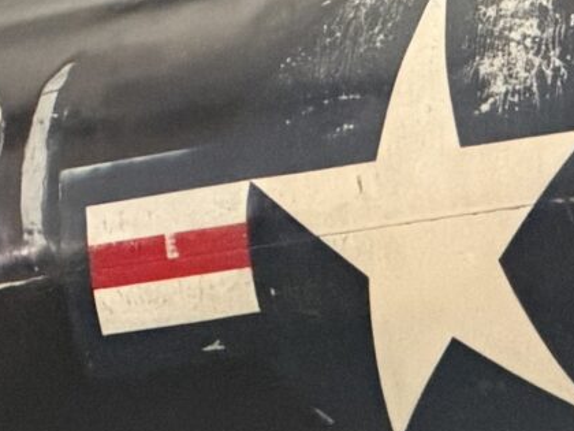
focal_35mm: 609
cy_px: -249
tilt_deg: +3.8
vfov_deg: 2.4
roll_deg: +4.7
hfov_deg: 3.3
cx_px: 146
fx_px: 10098
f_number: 2.8
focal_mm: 16.89
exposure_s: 1/30
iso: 1250
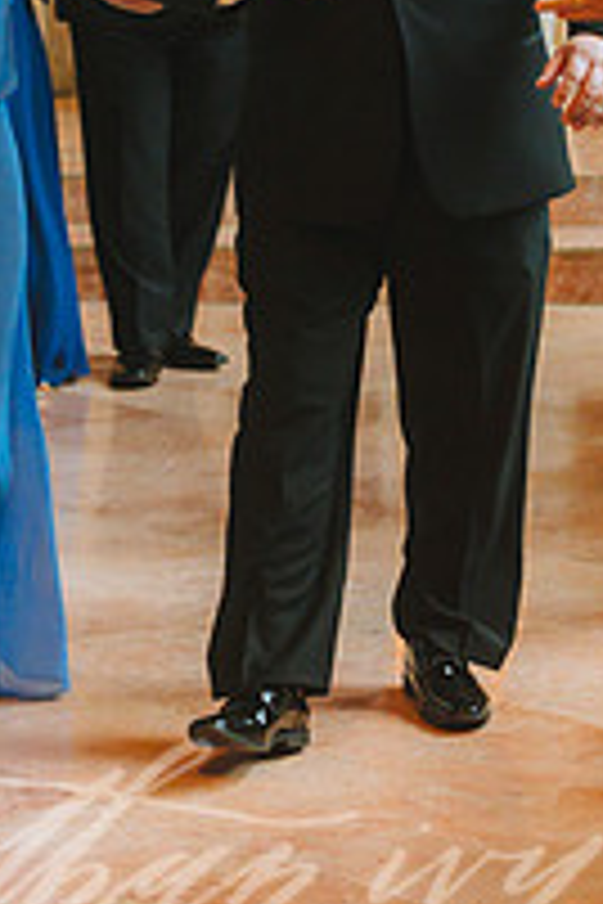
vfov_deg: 11.4
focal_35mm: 179
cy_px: 45
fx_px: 4497
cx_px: 79
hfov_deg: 7.7
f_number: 2.8
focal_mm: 80
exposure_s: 1/160
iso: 4000
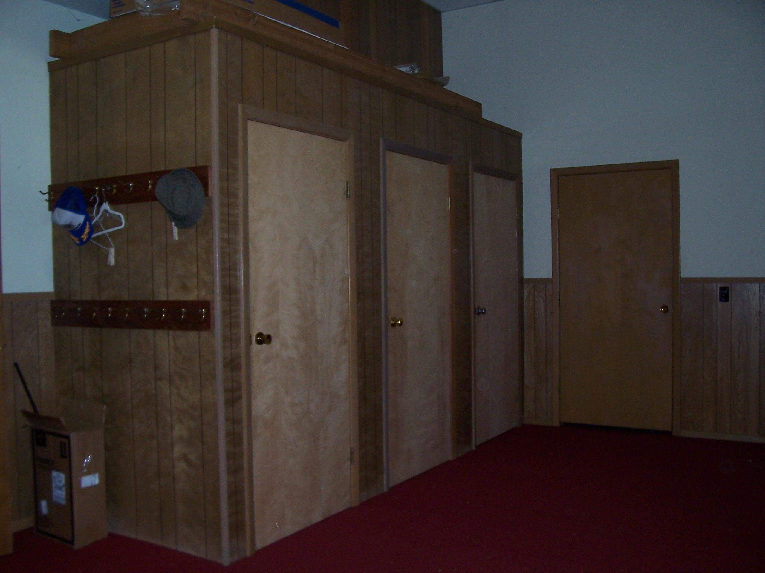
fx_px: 751
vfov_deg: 41.8
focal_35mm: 34
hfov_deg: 54.0
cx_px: 382
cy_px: 286
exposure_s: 1/60
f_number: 2.7
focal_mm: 5.6
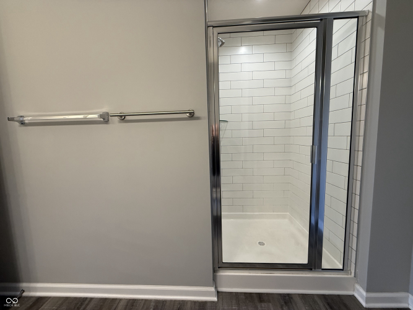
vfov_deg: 85.7
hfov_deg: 102.1
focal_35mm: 14
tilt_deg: -5.5
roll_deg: +1.7
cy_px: 155
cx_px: 206
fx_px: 167
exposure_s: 1/120
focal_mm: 2.22
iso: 200
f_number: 2.2
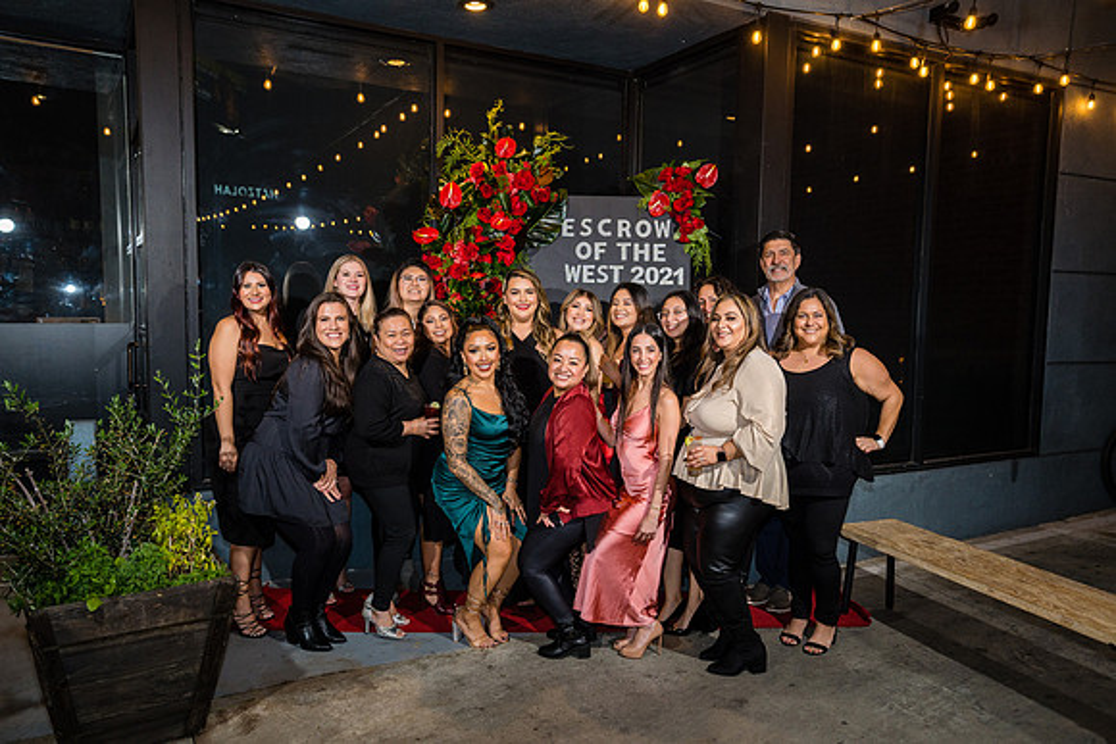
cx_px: 558
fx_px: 868
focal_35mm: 28
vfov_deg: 46.4
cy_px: 372
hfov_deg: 65.5
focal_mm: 28
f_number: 3.5
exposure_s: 1/160
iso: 640
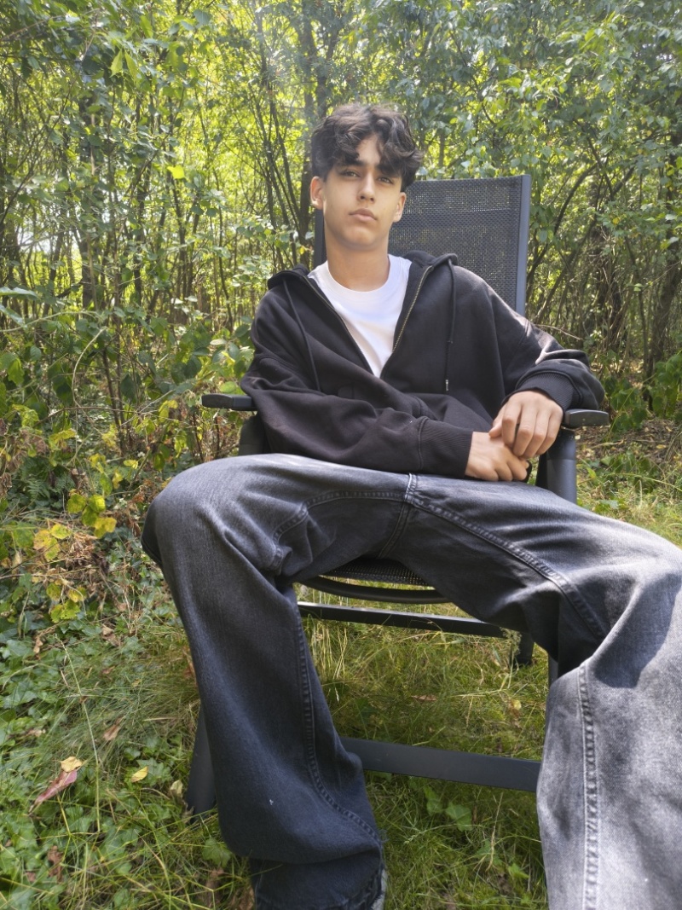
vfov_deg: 71.6
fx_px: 631
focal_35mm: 24
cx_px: 341
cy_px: 455
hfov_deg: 56.8
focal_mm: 5.56
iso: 157
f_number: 1.8
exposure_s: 1/120
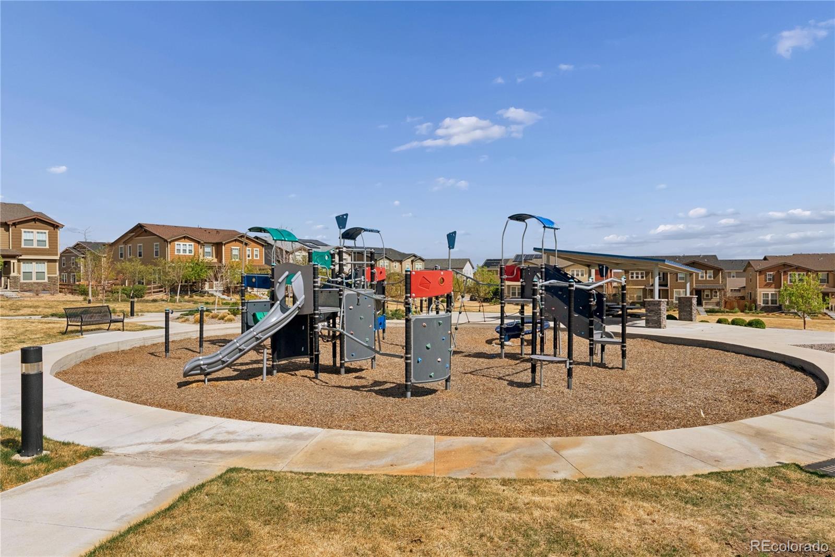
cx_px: 418
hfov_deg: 76.1
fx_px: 534
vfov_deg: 55.1
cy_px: 278
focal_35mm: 23
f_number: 11
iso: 640
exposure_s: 1/2500
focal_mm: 23
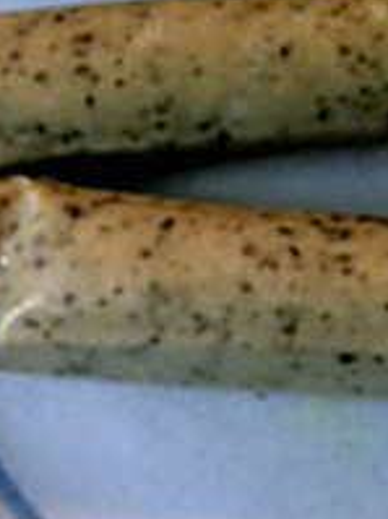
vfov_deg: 18.7
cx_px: 602
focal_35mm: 103
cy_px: 23
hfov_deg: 13.4
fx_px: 1541
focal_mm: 3.3
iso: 100
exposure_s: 1/25
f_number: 2.4
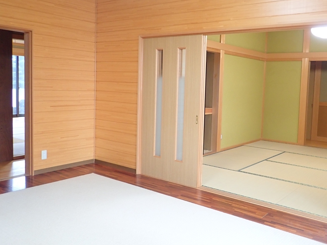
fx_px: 321
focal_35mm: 34
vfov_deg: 41.7
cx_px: 202
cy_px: 107
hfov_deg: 53.5
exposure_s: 1/30
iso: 200
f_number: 2
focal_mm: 4.5
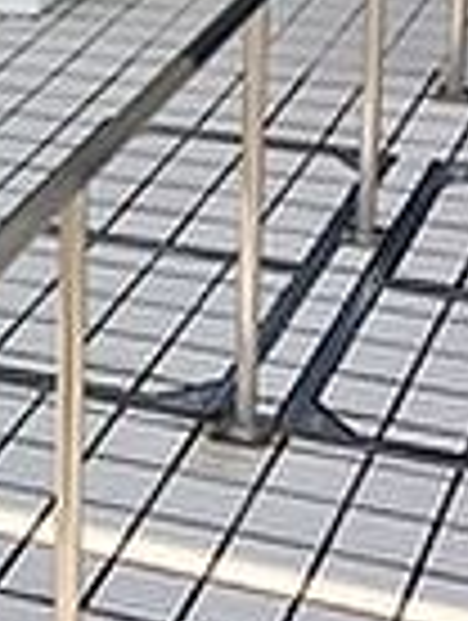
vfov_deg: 14.8
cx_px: -158
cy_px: -238
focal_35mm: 126
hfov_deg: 11.5
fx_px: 2264
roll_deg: -1.9
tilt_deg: -2.5
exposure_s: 1/516
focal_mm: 4.15
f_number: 2.2
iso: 25
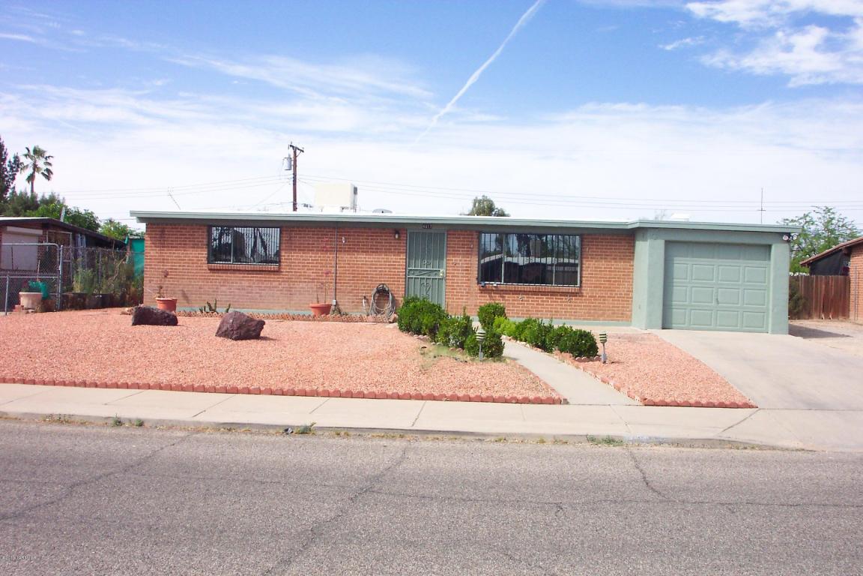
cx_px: 432
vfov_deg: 37.9
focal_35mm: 35
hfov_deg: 54.4
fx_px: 839
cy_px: 288
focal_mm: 7.5
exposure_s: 1/125
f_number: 9.5
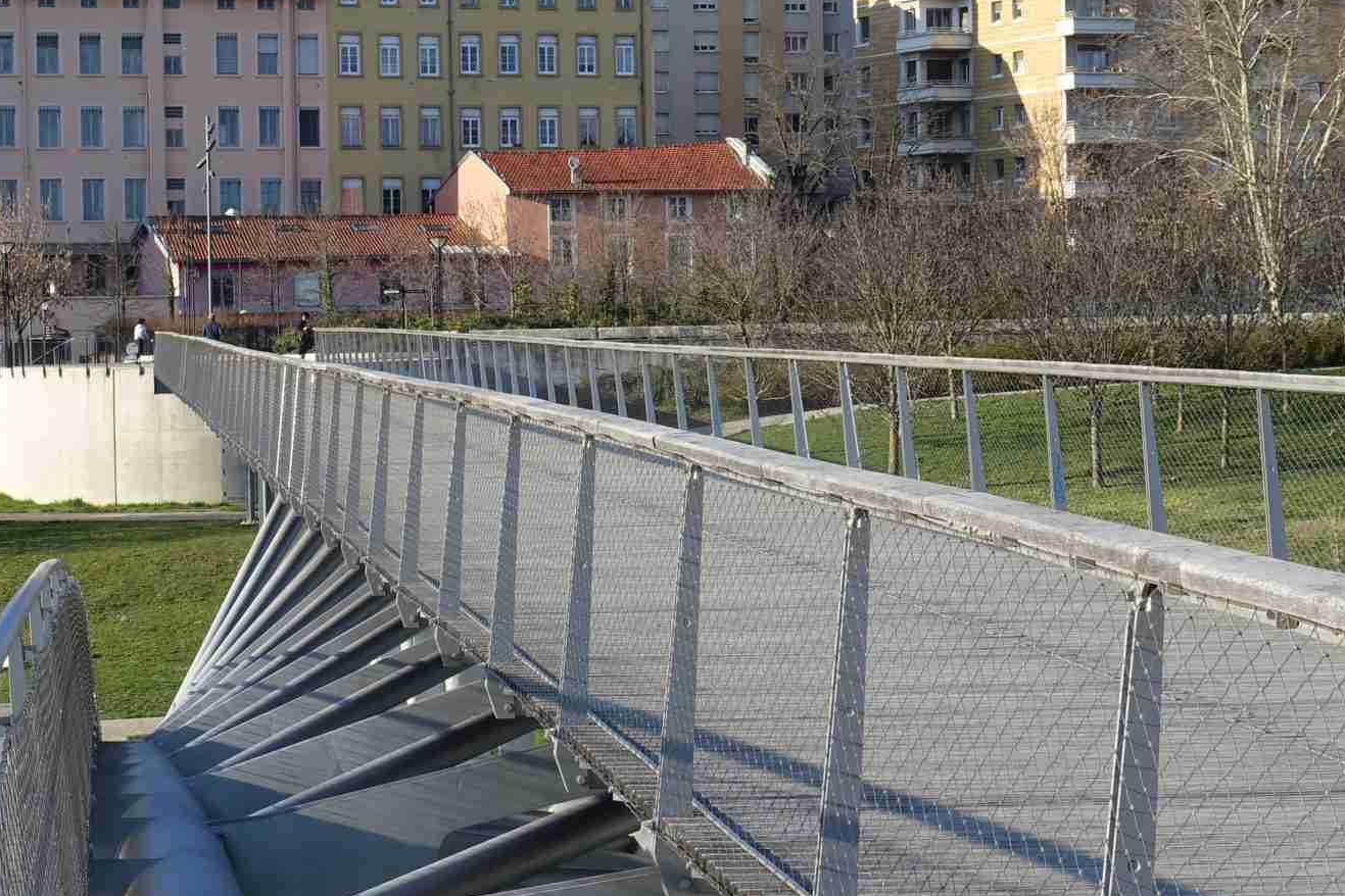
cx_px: 399
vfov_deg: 13.3
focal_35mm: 103
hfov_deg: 19.7
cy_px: 471
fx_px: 3848
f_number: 5.6
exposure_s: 1/250
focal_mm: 19.29
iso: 125
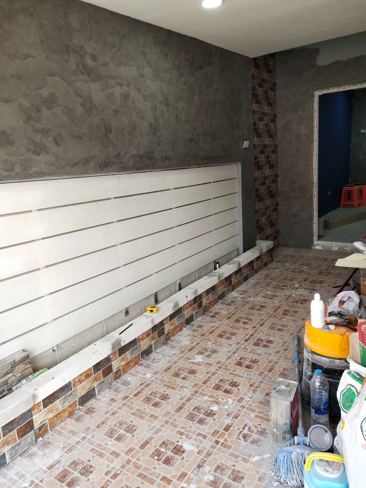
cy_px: 244
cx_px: 183
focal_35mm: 30
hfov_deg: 46.8
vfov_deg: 60.0
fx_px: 423
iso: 59
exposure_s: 1/100
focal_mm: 3.95
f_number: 1.8
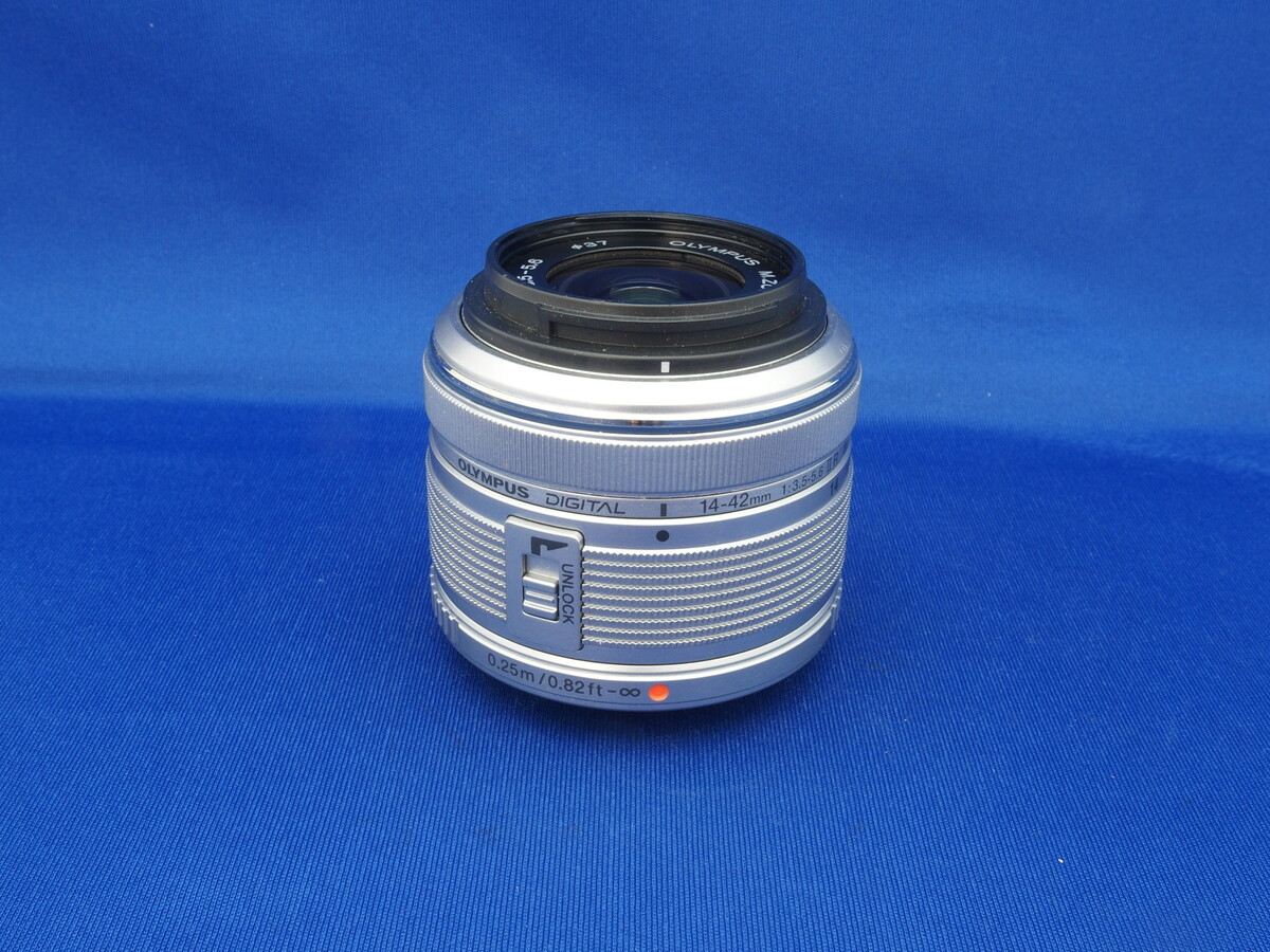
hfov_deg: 49.0
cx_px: 635
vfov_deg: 37.7
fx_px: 1394
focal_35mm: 38
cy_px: 476
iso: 100
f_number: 8
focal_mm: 8.1
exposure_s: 1.6
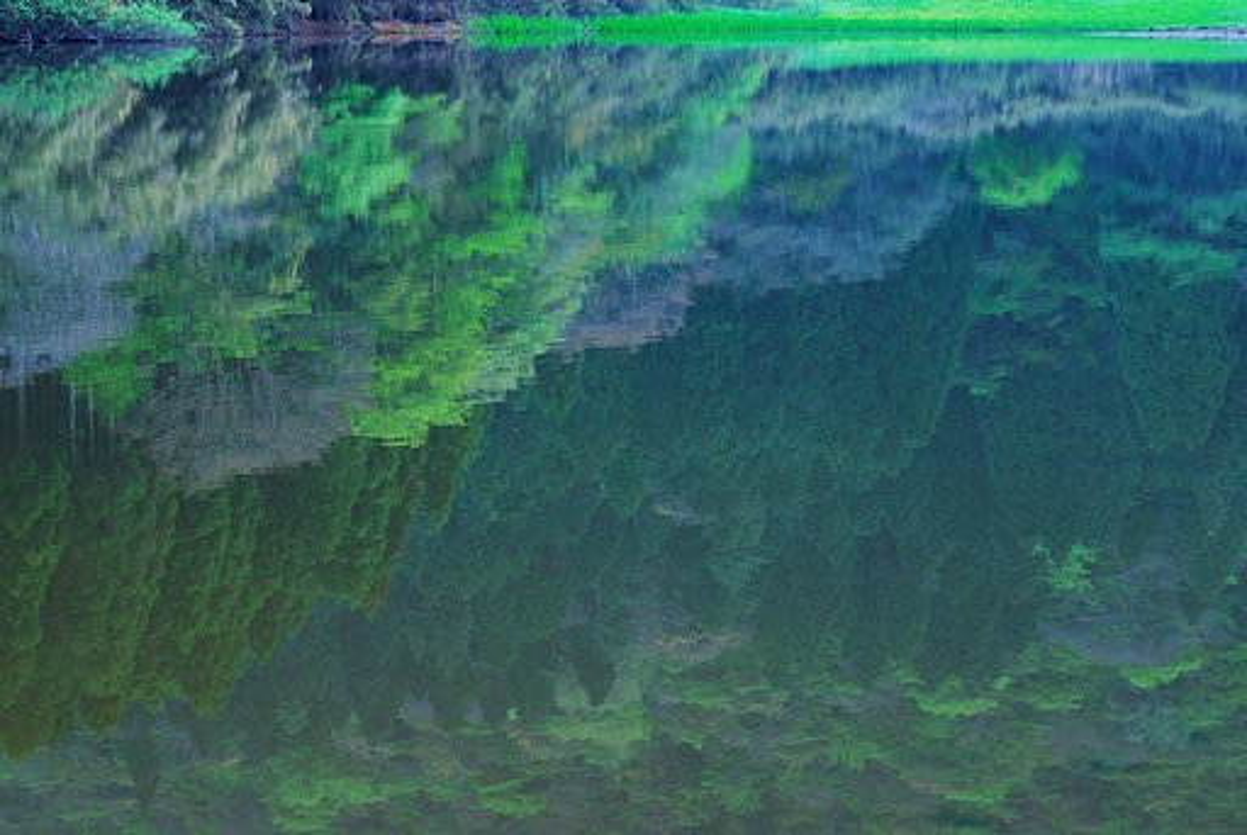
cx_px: 624
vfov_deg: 18.2
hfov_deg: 27.0
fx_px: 2602
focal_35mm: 75
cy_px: 418
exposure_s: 1/30
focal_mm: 50
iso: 200
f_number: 8
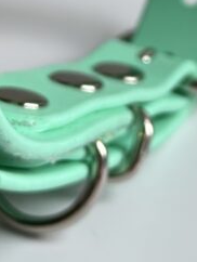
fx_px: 1538
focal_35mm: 203
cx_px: 84
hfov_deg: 7.3
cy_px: -134
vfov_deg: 9.5
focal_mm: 6.86
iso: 80
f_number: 1.78
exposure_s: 1/258
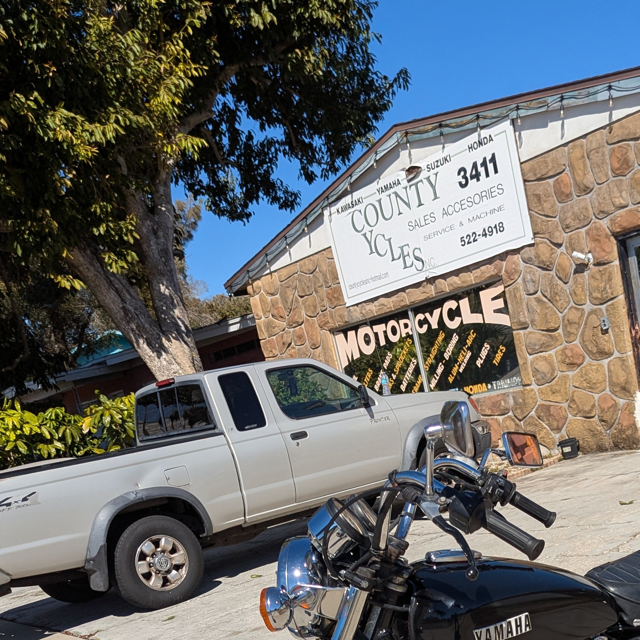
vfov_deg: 32.1
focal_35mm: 48
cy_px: 662
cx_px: 478
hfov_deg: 34.6
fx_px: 1004
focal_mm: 6.81
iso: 52
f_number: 1.85
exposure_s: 1/3425
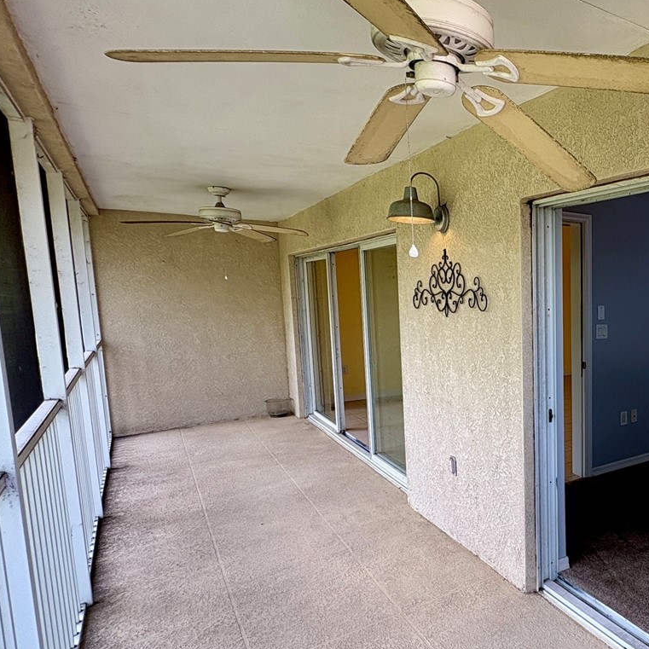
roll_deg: +0.5
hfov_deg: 51.5
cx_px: 617
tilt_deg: -7.3
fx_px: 552
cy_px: 365
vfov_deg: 60.7
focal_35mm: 26
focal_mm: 2.22
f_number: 2.2
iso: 40
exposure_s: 1/111
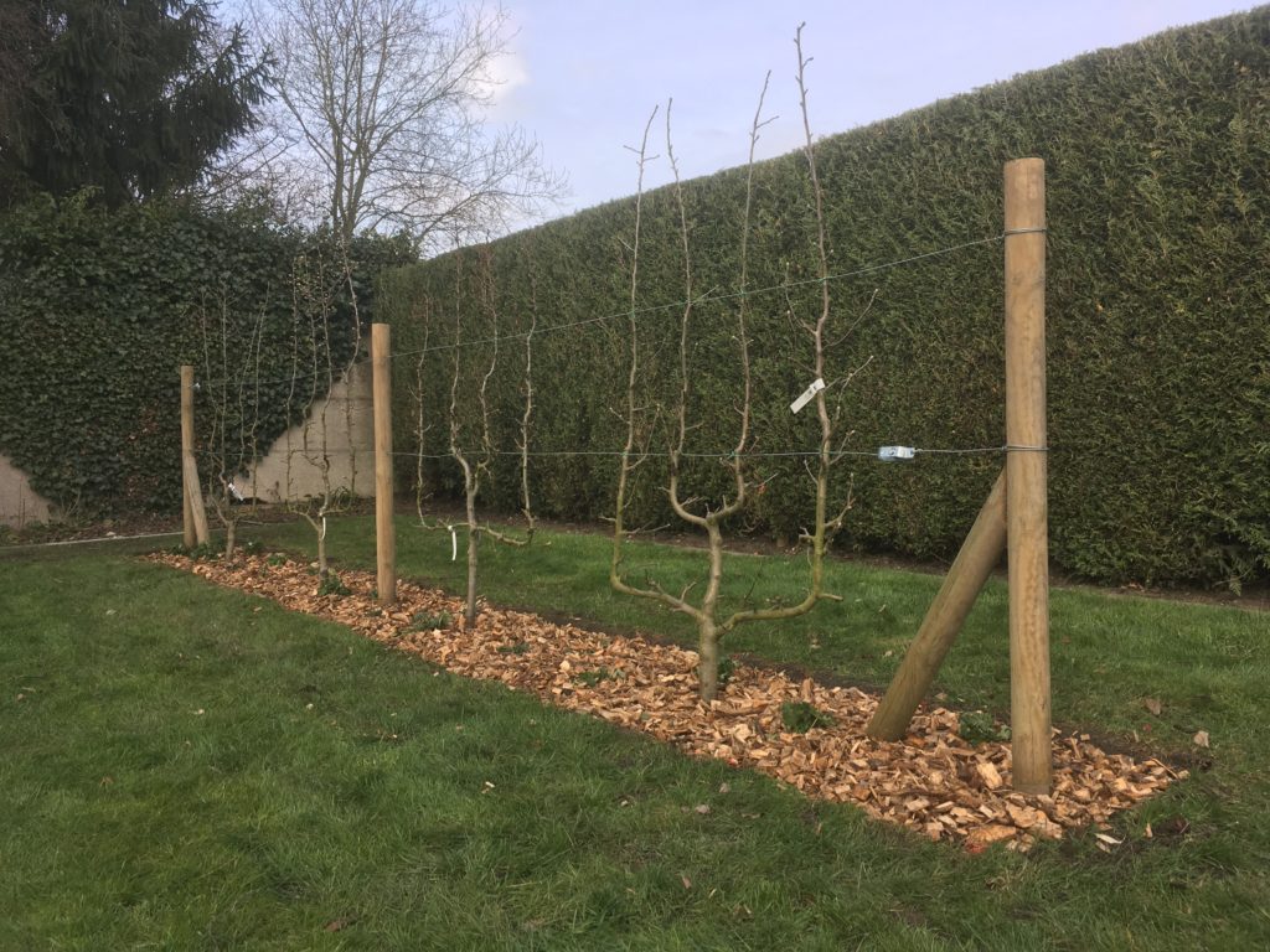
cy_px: 476
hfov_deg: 61.7
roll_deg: +1.3
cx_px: 635
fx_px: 1064
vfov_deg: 48.2
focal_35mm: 29
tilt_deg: -3.0
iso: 25
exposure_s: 1/484
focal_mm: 4.15
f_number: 2.2
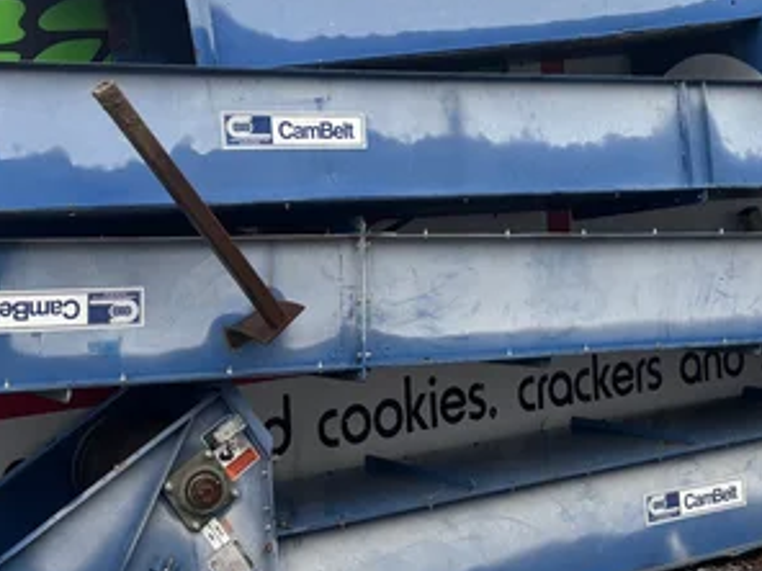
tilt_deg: -1.0
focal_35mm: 66
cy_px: 176
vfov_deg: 22.1
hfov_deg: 29.1
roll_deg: -2.4
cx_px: 538
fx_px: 1453
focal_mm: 5.96
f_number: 1.6
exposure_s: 1/591
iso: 50
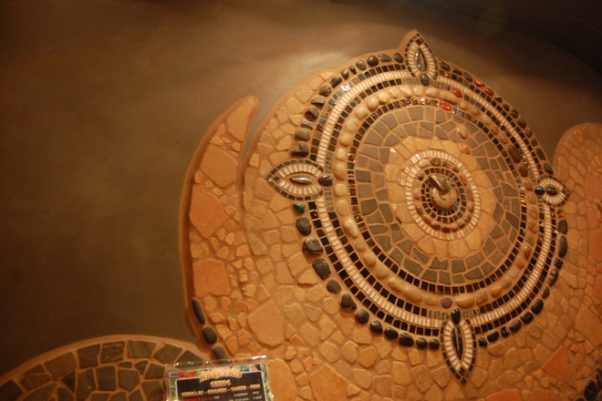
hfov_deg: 67.4
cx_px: 301
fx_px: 451
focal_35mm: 27
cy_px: 200
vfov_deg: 47.9
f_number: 3.5
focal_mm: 18
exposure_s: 1/8
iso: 900
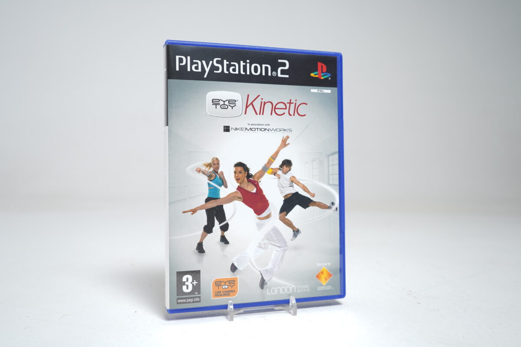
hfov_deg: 58.7
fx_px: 463
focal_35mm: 32
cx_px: 260
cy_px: 174
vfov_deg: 41.1
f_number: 5
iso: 64
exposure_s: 1/5
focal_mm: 32
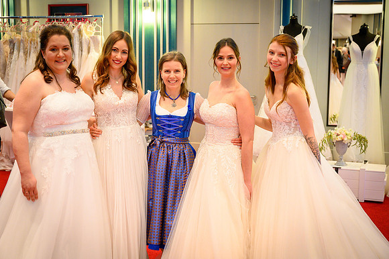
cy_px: 127
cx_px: 191
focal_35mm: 48
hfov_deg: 40.8
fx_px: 523
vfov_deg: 27.8
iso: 2000
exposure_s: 1/60
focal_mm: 47
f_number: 4
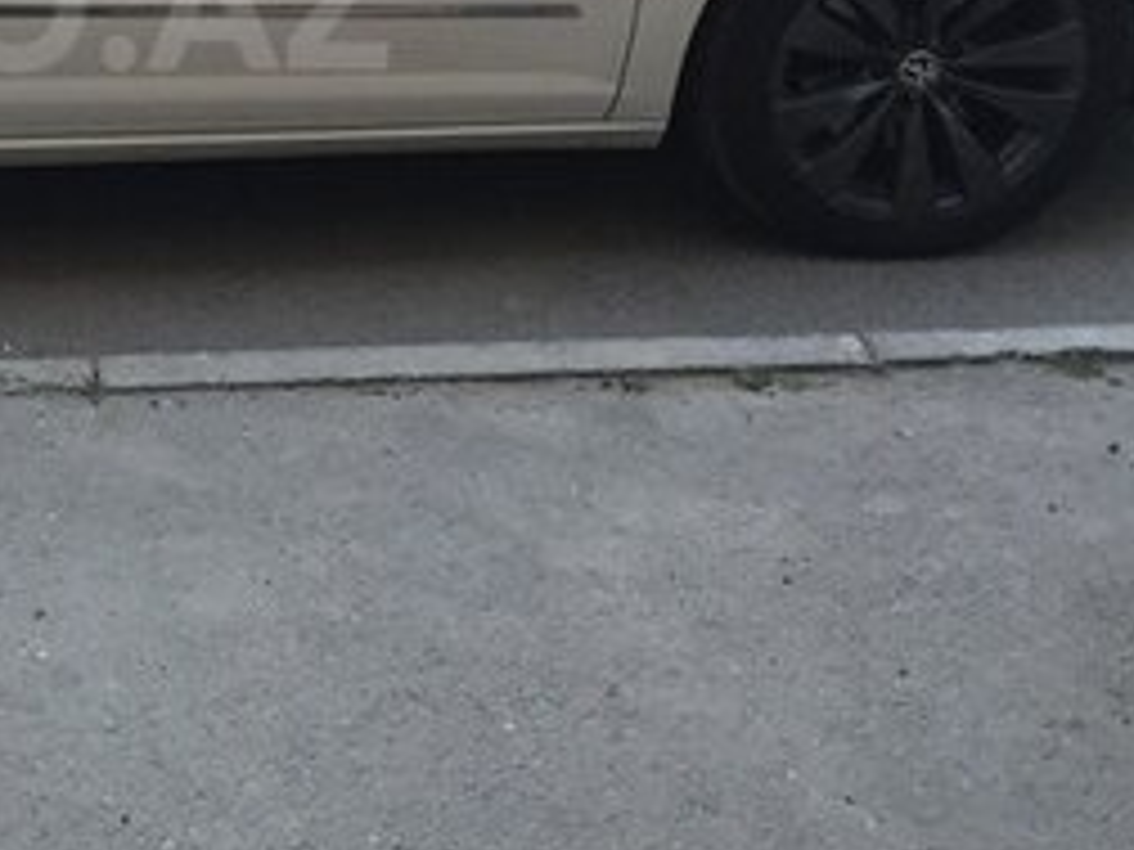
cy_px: 2
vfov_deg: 18.9
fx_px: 2490
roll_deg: +0.9
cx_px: -72
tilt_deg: -19.1
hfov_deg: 24.2
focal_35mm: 76
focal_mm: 4.15
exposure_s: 1/33
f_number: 2.2
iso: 100
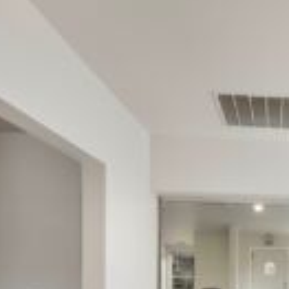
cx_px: 309
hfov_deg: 36.9
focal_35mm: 39
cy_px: 277
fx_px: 368
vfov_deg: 38.8
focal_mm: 10
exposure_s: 1/1000
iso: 800
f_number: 8
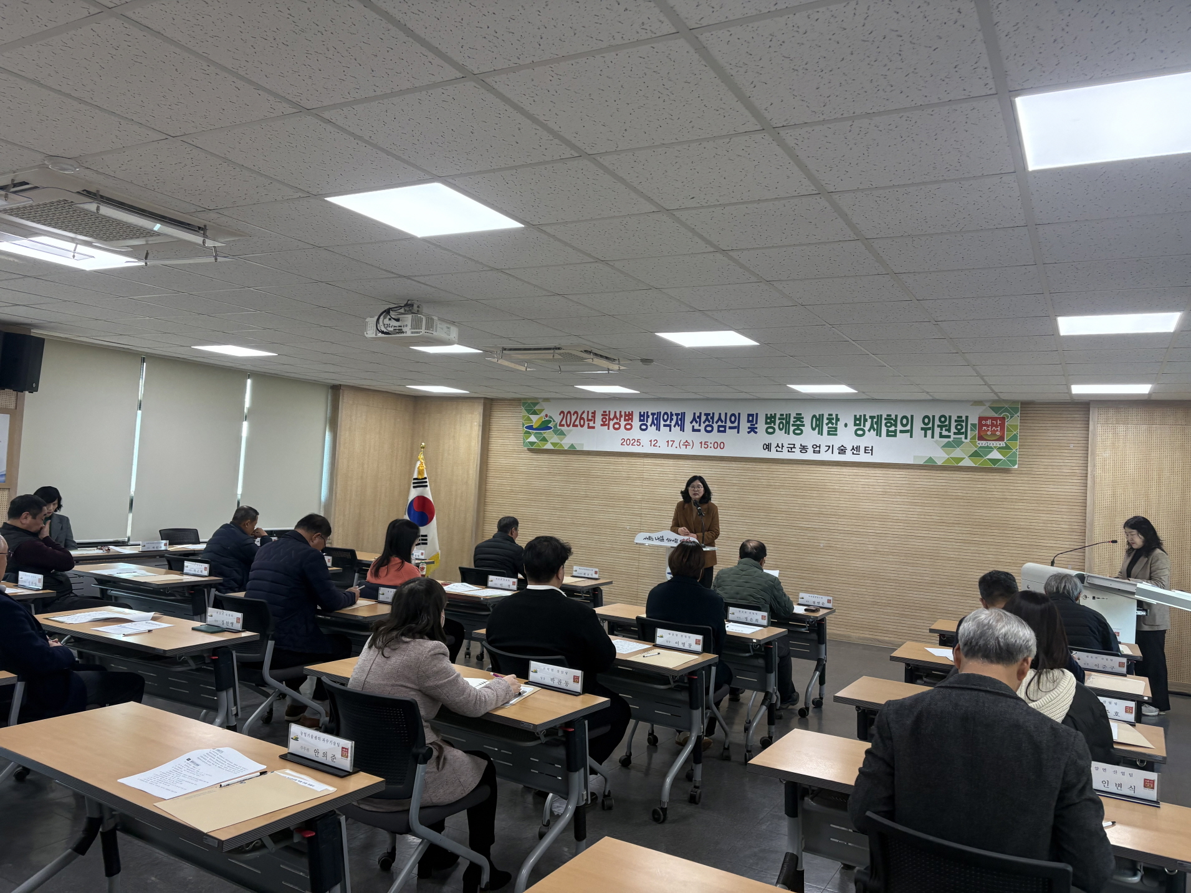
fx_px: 895
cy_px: 446
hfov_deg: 67.3
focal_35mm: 26
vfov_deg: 53.1
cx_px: 596
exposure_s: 1/142
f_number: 1.6
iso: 100
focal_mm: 5.96
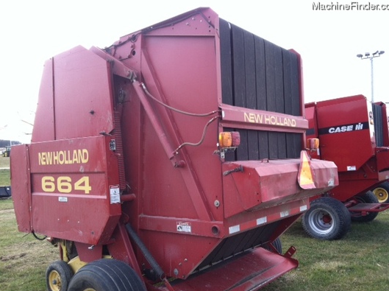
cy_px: 145
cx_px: 199
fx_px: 404
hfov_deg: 51.4
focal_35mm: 36
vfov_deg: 39.6
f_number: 2.8
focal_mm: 3.85
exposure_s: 1/159
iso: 80
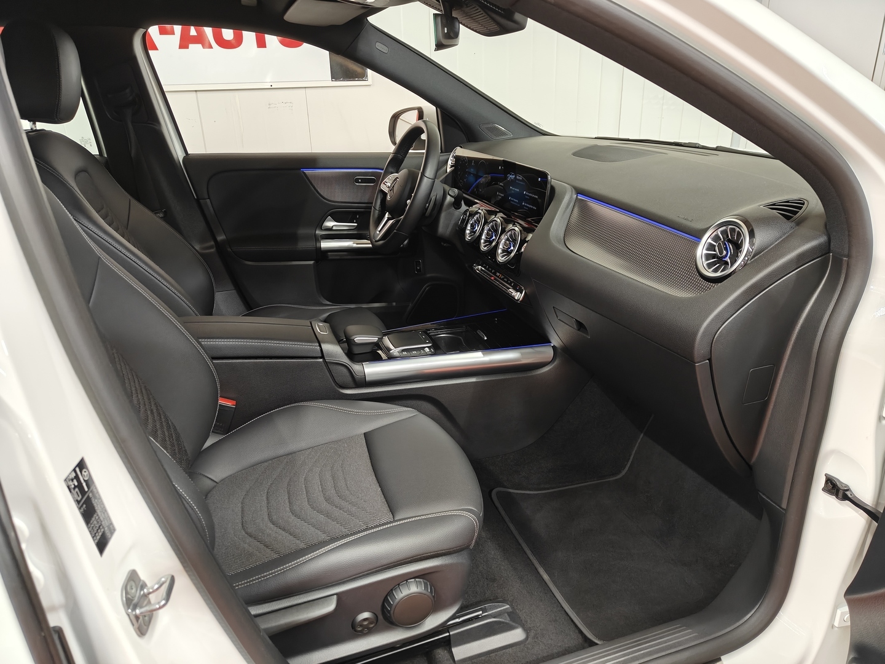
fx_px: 614
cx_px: 442
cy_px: 332
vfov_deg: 56.8
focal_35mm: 24
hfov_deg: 71.6
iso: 200
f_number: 1.8
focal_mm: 5.59
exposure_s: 1/45
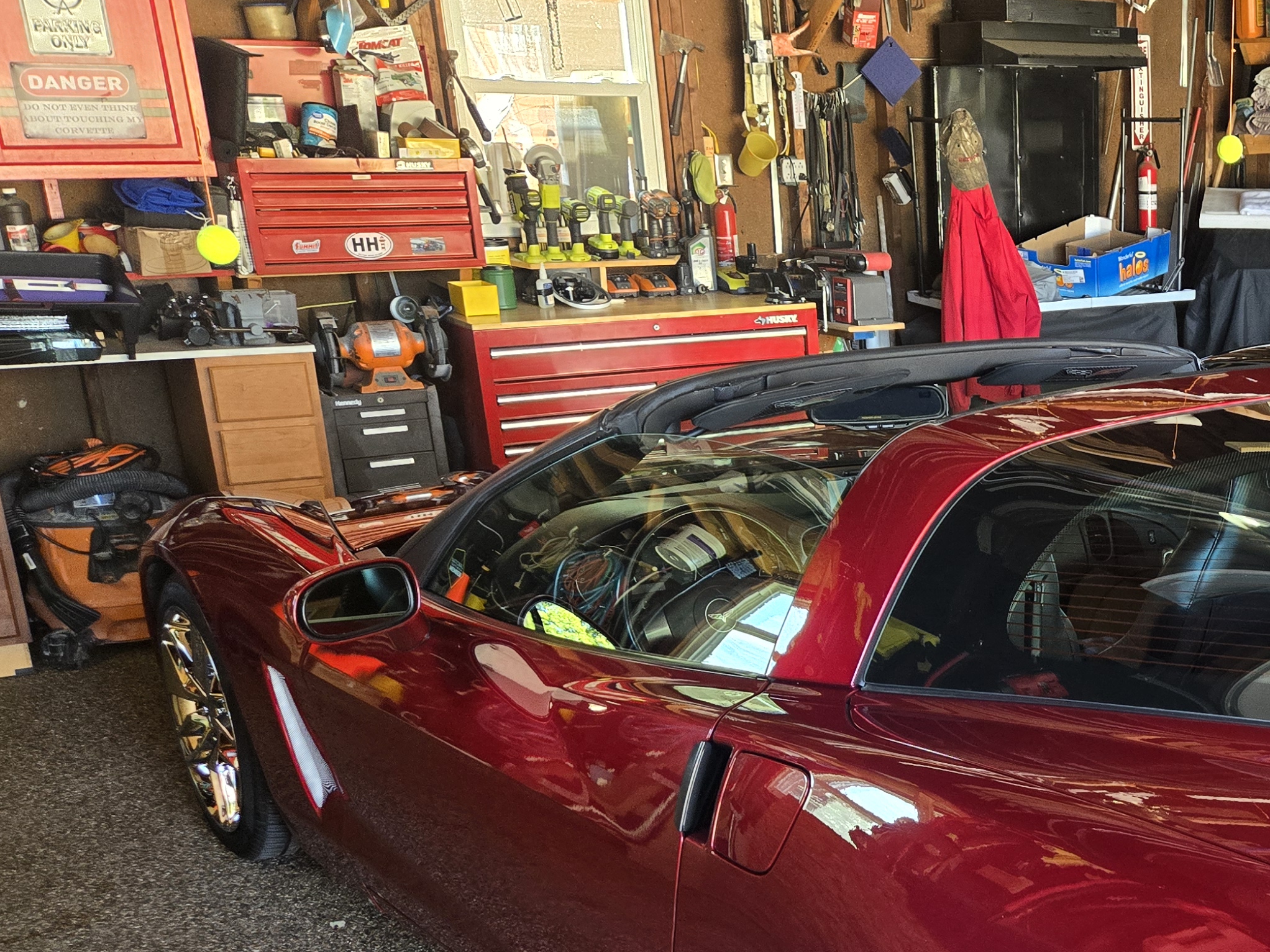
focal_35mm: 45
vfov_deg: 31.4
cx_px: 1163
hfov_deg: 38.9
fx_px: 1651
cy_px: 761
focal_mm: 5.4
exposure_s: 1/120
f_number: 1.8
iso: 200
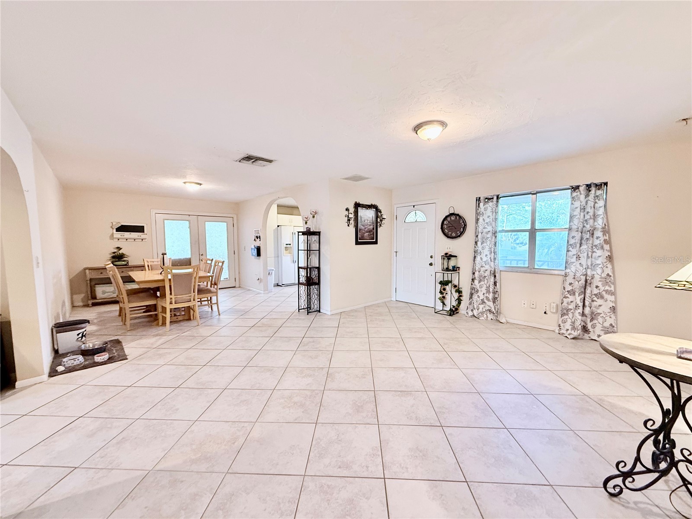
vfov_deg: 85.7
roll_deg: -0.3
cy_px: 260
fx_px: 280
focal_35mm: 14
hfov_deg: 102.1
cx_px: 346
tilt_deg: -2.8
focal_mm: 2.22
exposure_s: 1/60
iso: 400
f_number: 2.2
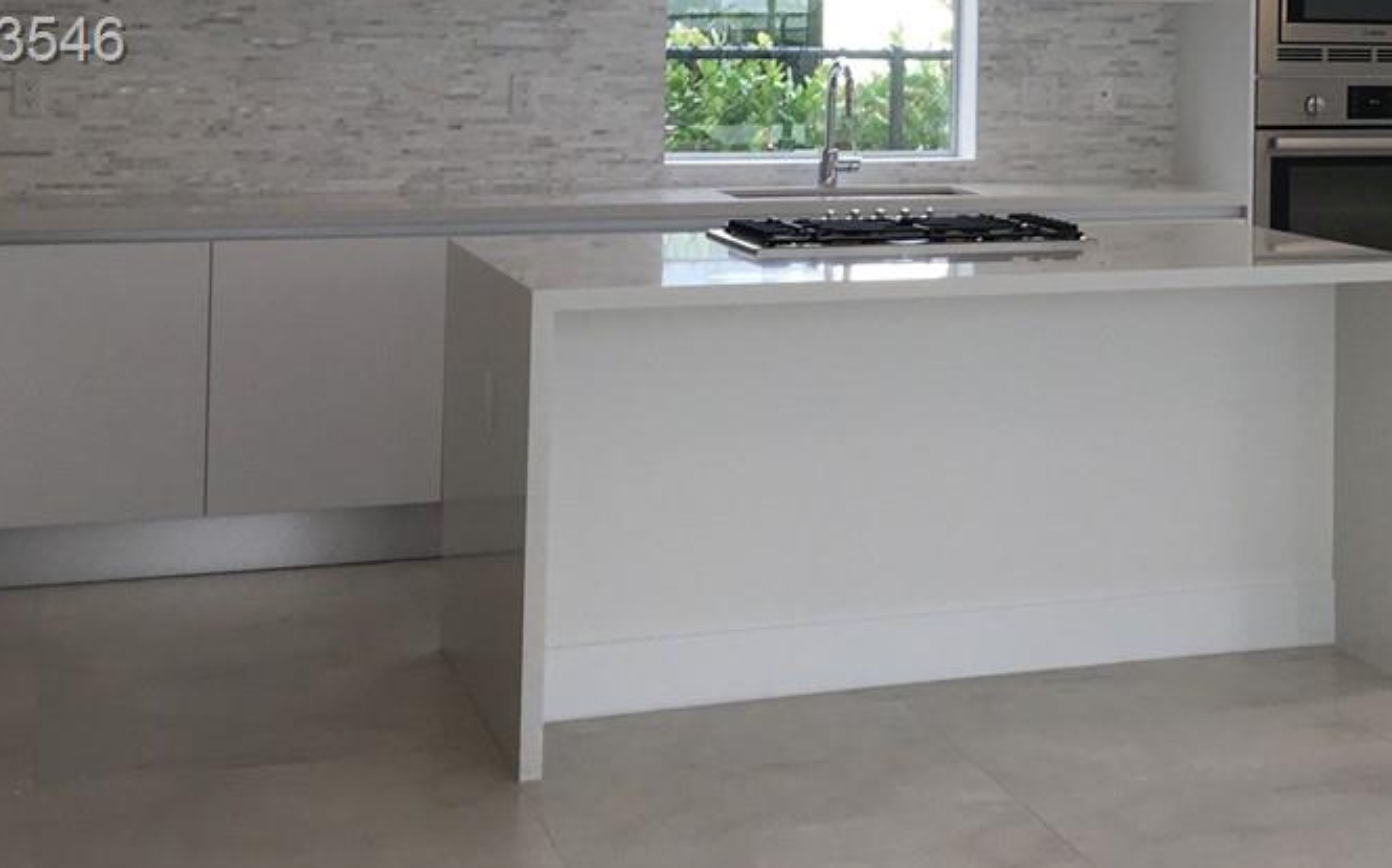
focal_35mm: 74
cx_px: 1482
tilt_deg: +0.3
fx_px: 2806
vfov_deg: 17.3
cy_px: 44
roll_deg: -0.8
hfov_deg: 26.0
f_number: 2.2
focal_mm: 4.15
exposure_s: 1/60
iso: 32
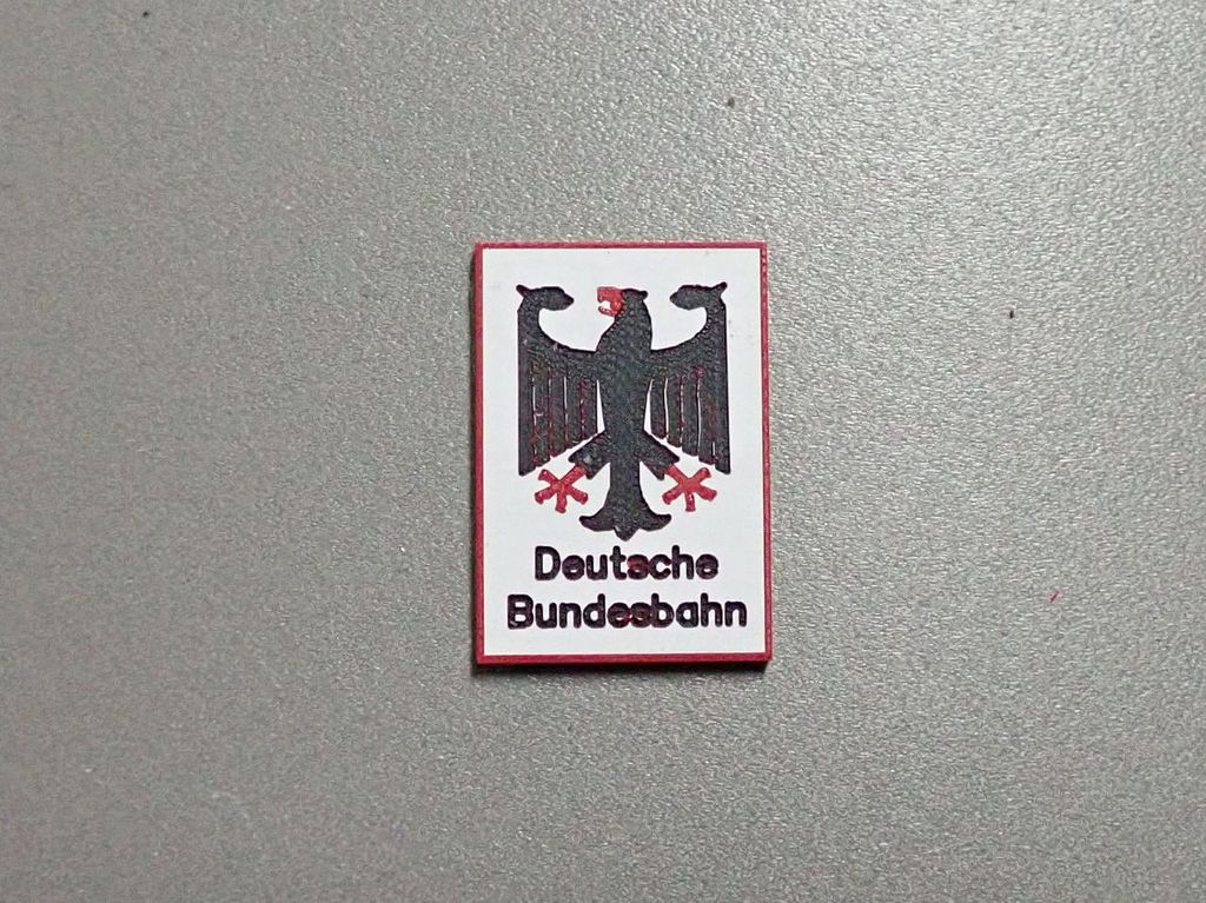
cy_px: 452
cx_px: 603
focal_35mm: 30
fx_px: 1045
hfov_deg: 60.0
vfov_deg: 46.8
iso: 640
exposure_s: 1/200
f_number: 2.3
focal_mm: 5.5
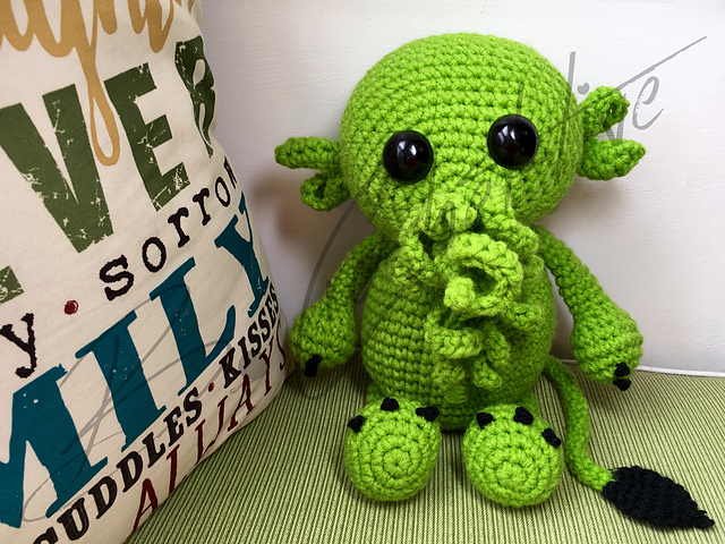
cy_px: 272
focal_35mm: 29
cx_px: 362
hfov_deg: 61.7
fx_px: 607
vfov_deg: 48.2
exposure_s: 1/60
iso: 25
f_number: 2.2
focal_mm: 4.15
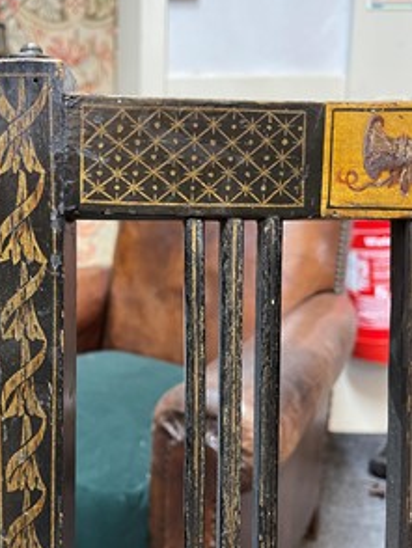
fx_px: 539
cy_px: 283
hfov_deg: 41.3
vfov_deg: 53.9
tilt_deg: -9.6
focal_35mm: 34
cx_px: 136
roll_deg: -0.2
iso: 320
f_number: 1.6
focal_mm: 5.1
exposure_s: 1/50
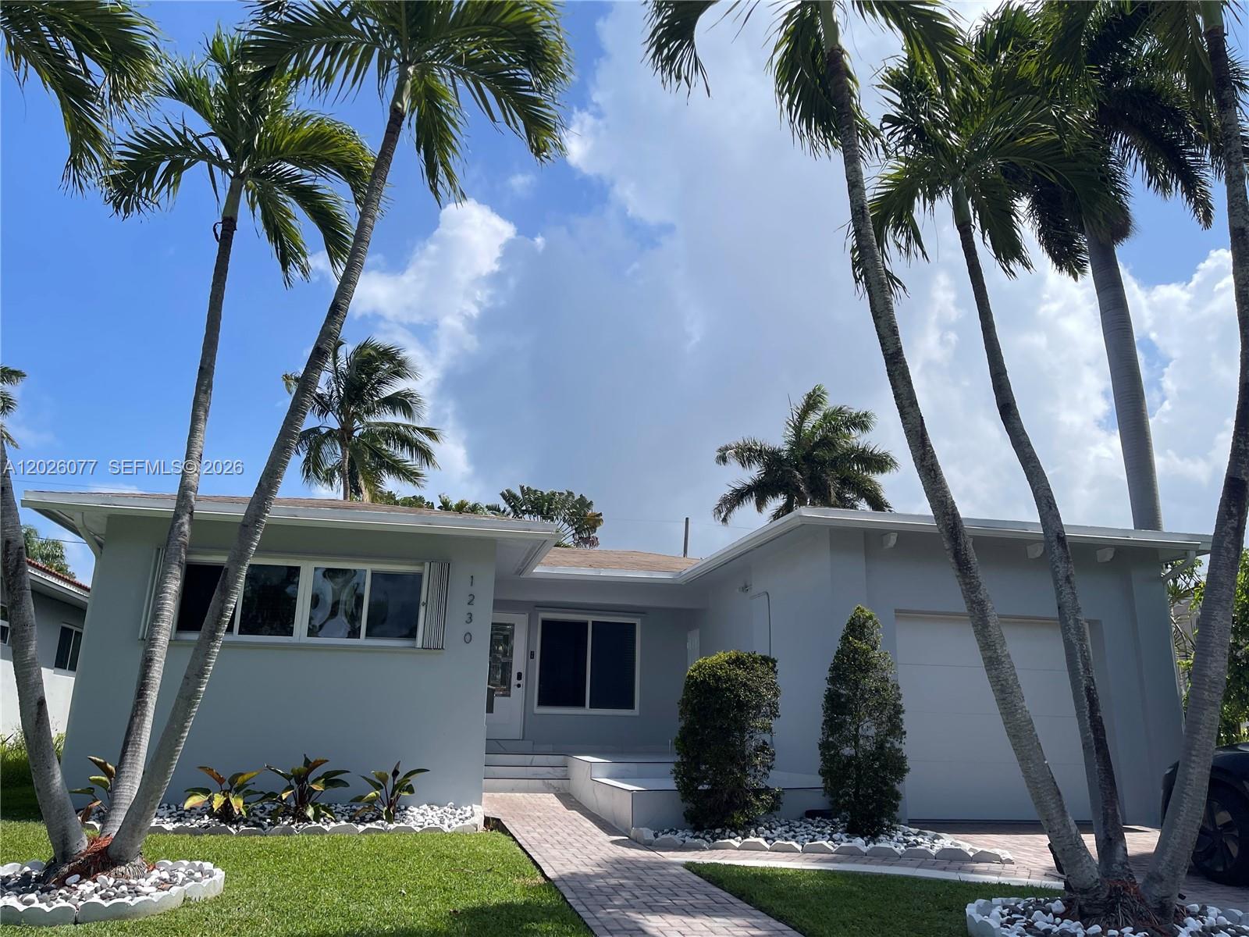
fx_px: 902
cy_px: 468
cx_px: 624
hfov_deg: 69.4
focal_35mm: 25
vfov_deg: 54.9
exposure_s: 1/4902
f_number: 1.6
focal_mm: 5.1
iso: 32
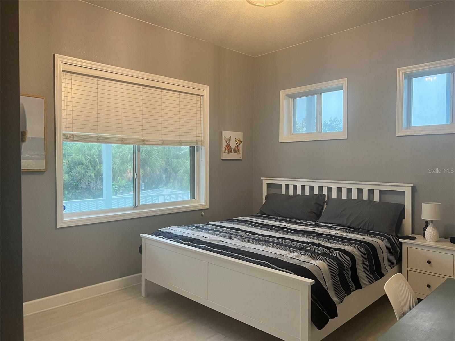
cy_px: 170
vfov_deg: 53.1
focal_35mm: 26
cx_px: 228
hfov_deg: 67.3
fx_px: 342
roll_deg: -0.6
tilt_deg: -2.0
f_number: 1.5
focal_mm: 5.7
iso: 100
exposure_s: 1/60
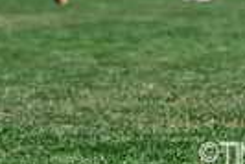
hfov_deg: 3.9
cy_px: -36
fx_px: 3604
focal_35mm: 529
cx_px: 228
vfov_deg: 2.6
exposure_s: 1/6400
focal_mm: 90
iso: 320
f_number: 2.8
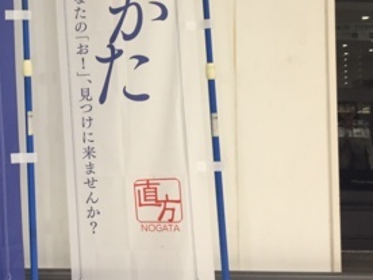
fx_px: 679
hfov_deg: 29.5
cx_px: 39
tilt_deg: +2.9
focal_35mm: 63
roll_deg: +0.0
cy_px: 45
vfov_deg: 22.9
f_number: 2.2
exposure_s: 1/30
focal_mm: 4.15
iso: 125
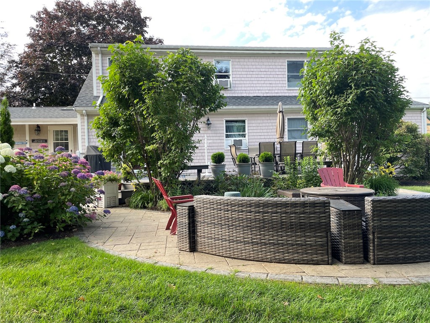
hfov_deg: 67.3
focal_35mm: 26
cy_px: 162
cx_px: 215
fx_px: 323
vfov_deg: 53.1
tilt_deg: -0.3
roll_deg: +1.7
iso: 32
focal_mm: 4.2
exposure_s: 1/302
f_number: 1.6
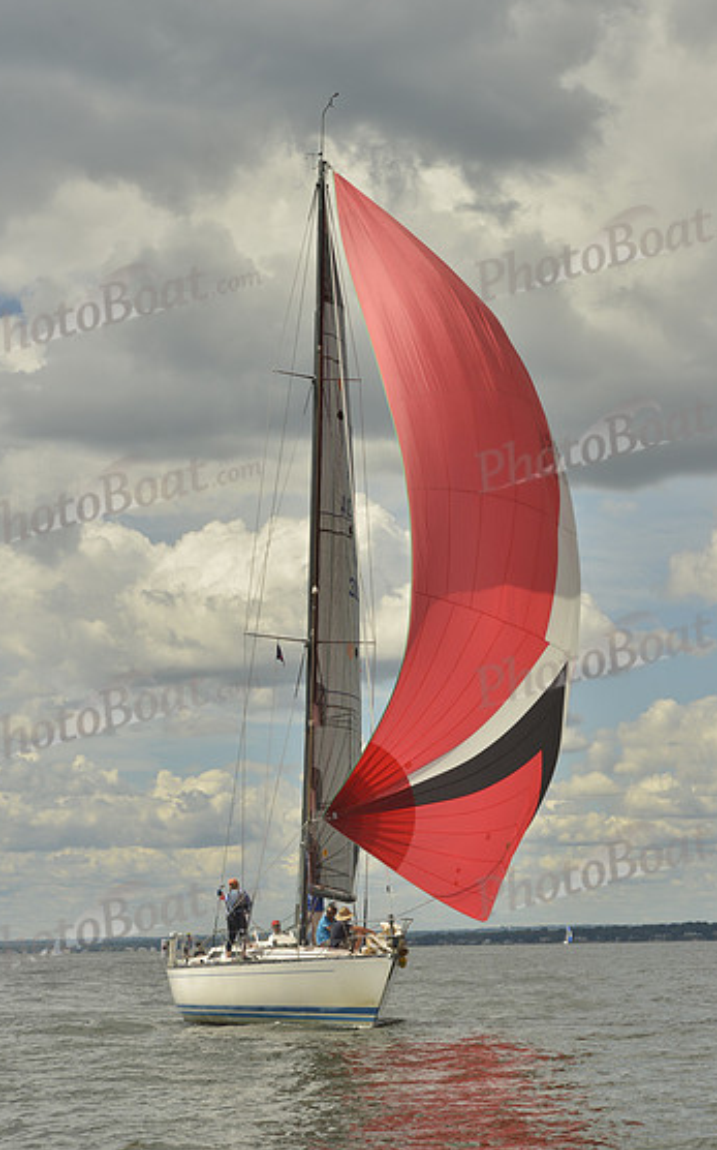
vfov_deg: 24.9
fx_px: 2598
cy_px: 577
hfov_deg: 15.7
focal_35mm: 83
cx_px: 369
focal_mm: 78
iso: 200
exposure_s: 1/1000
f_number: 9
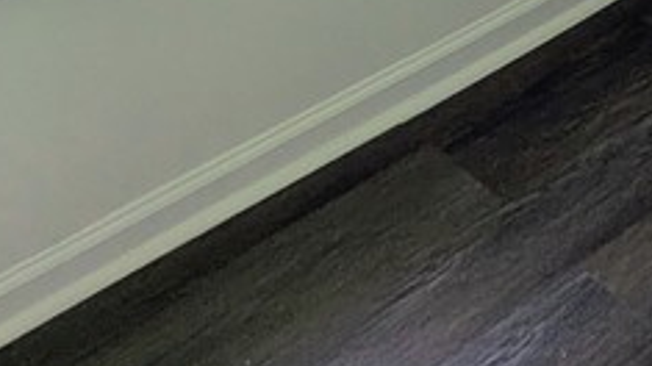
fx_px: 1313
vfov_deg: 13.0
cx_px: 807
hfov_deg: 24.8
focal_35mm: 76
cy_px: -441
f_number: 2.2
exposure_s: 1/276
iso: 48
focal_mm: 2.35
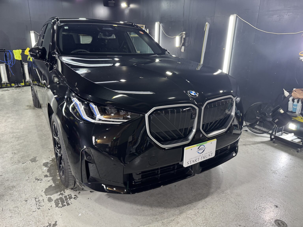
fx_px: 210
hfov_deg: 71.6
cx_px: 152
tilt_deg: -18.4
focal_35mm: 24
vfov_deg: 56.8
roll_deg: -2.8
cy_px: 114
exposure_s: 1/60
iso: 125
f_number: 1.78
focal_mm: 6.76
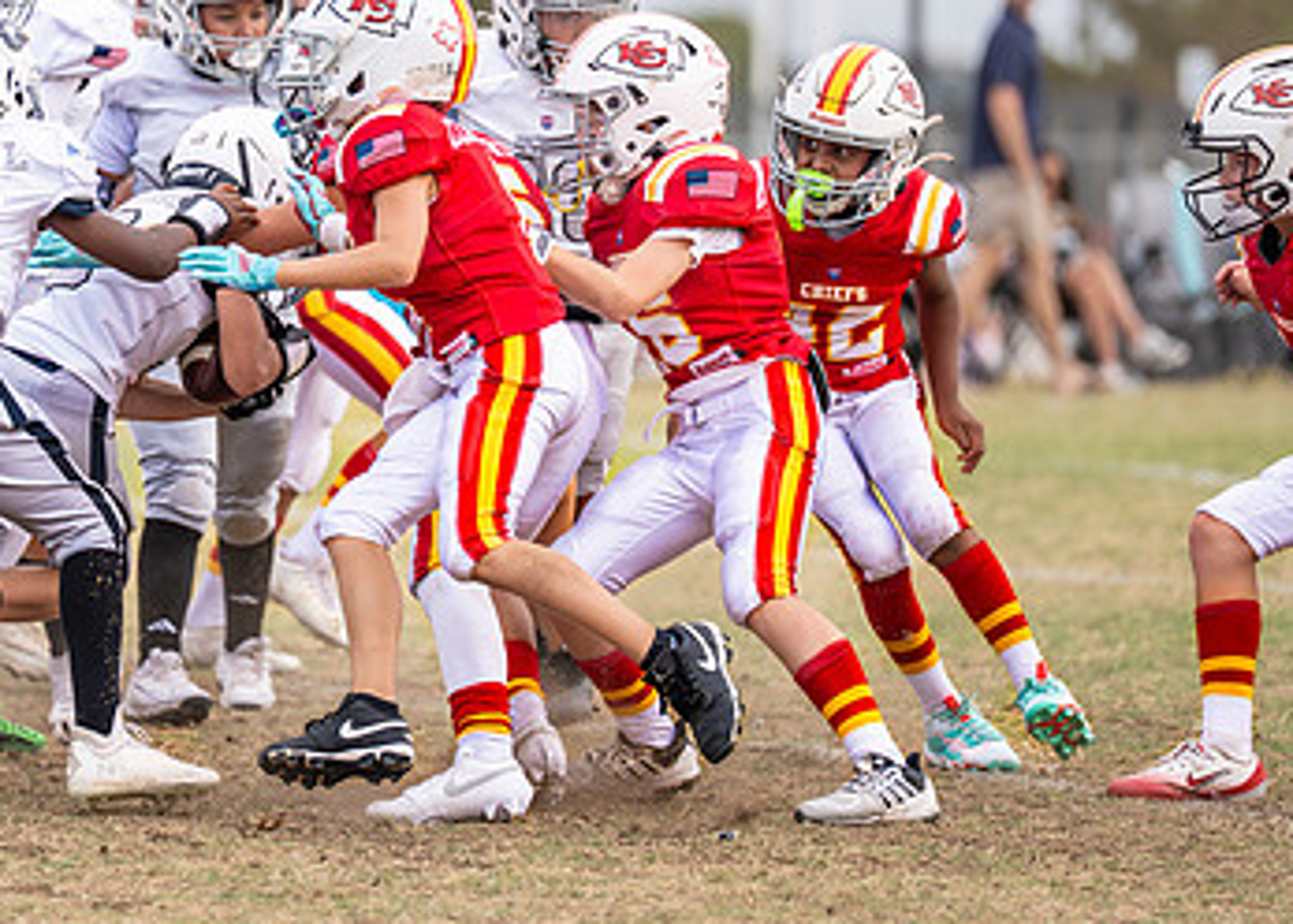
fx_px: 14104
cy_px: 295
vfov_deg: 3.8
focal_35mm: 384
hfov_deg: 5.2
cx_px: 277
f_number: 2.8
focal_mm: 200
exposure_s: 1/1600
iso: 160
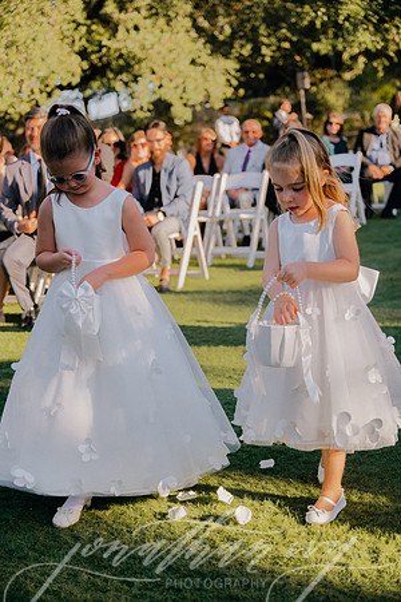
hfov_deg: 27.0
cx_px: 200
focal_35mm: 50
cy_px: 301
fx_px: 835
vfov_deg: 39.6
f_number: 2.8
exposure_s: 1/2500
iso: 200
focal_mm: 50
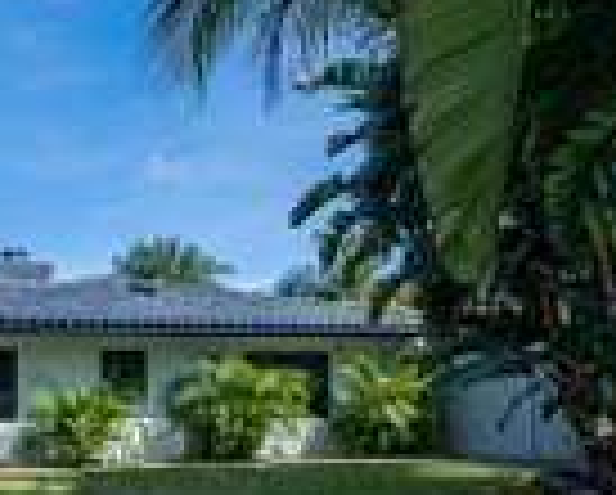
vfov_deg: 32.2
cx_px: -108
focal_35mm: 46
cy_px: 376
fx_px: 840
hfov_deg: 33.4
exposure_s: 1/320
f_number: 10
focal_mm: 14
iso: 250
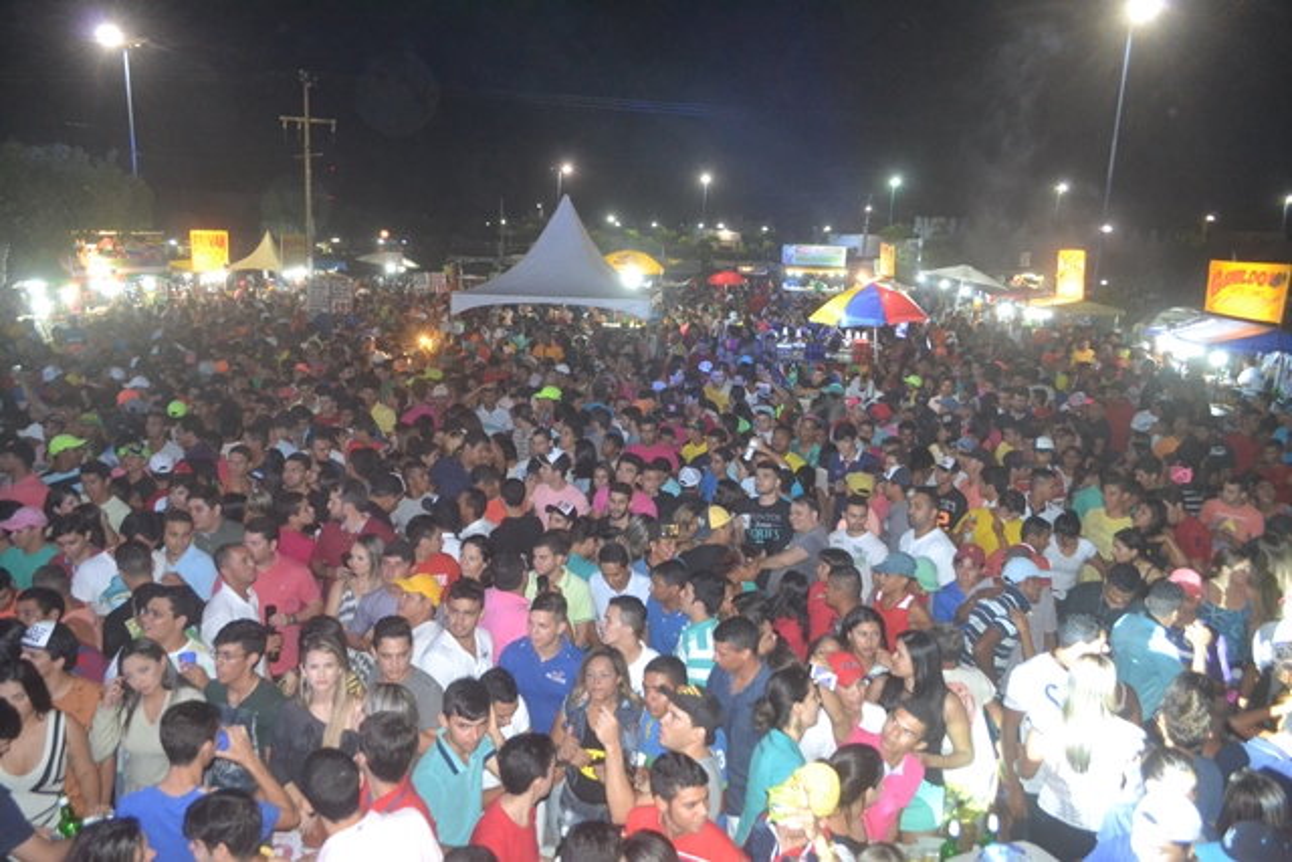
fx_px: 969
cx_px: 646
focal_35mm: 27
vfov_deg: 48.0
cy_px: 431
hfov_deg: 67.4
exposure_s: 1/60
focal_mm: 18
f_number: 3.5
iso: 2500
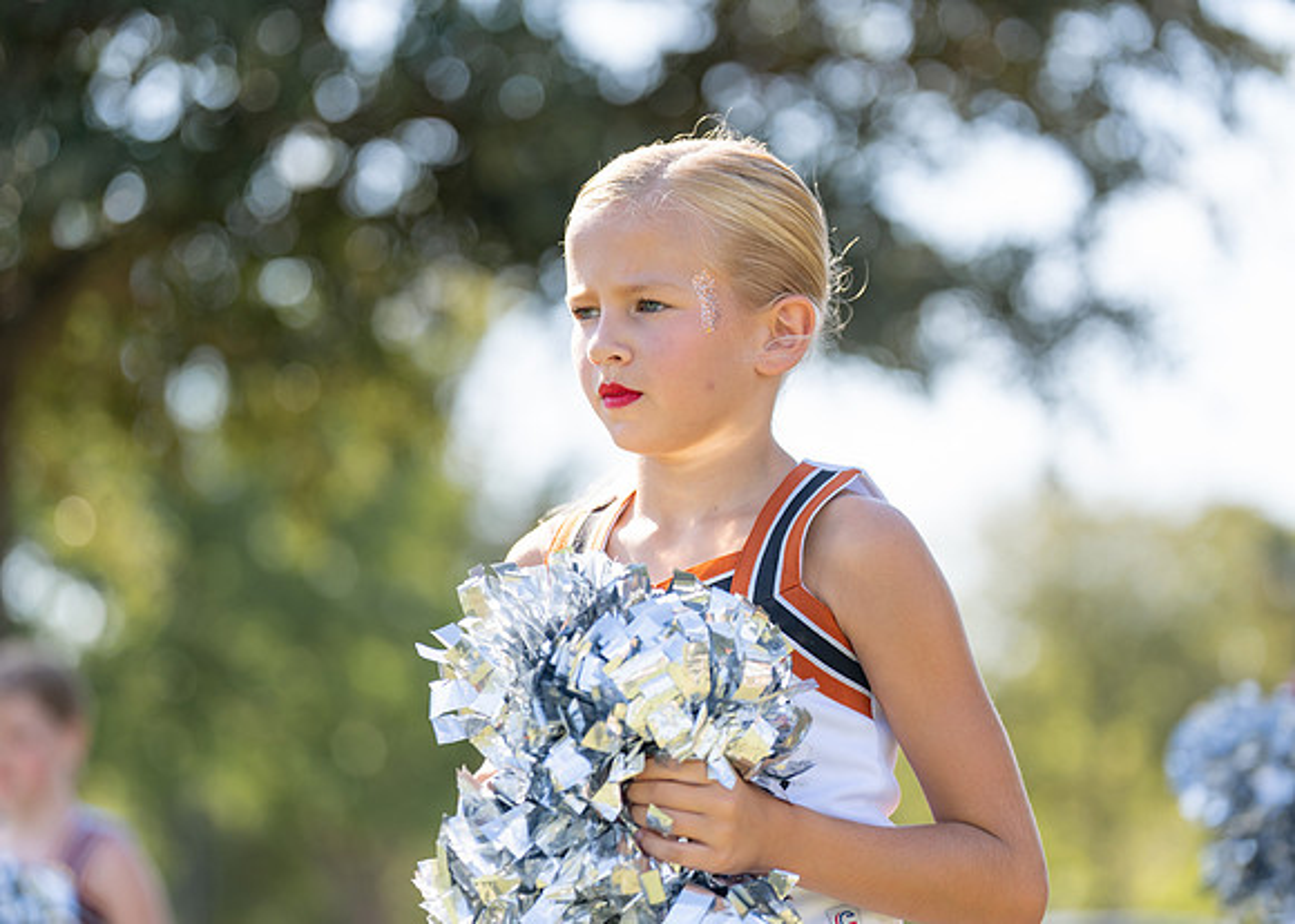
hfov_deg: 15.1
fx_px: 4879
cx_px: 648
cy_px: 462
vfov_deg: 10.8
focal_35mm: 133
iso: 160
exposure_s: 1/1000
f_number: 2.8
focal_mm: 125
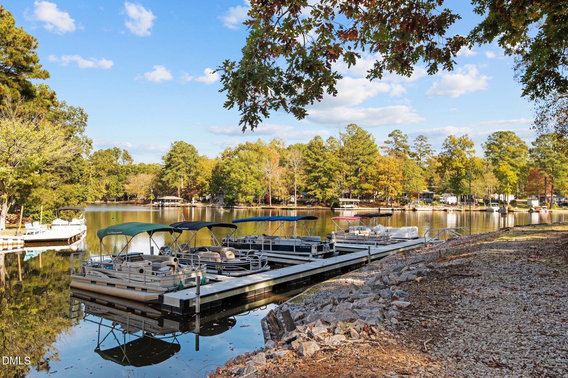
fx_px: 426
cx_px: 284
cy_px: 189
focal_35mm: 27
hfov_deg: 67.4
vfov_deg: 47.9
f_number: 6.3
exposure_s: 1/200
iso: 400
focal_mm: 27
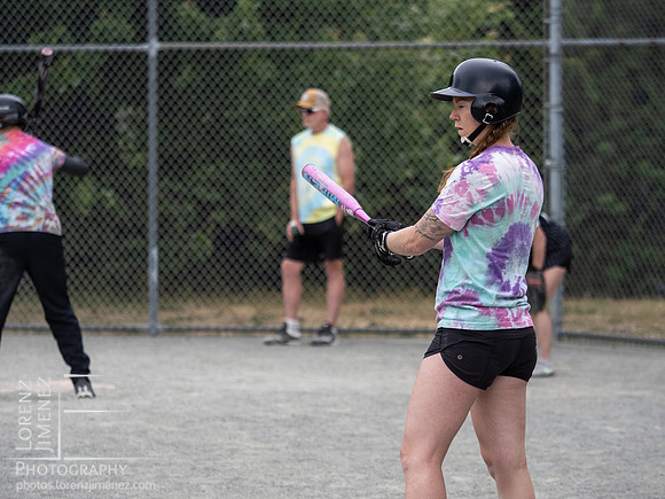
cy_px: 250
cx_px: 332
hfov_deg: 10.6
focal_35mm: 186
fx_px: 3582
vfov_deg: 8.0
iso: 800
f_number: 2.8
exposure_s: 1/2000
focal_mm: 90
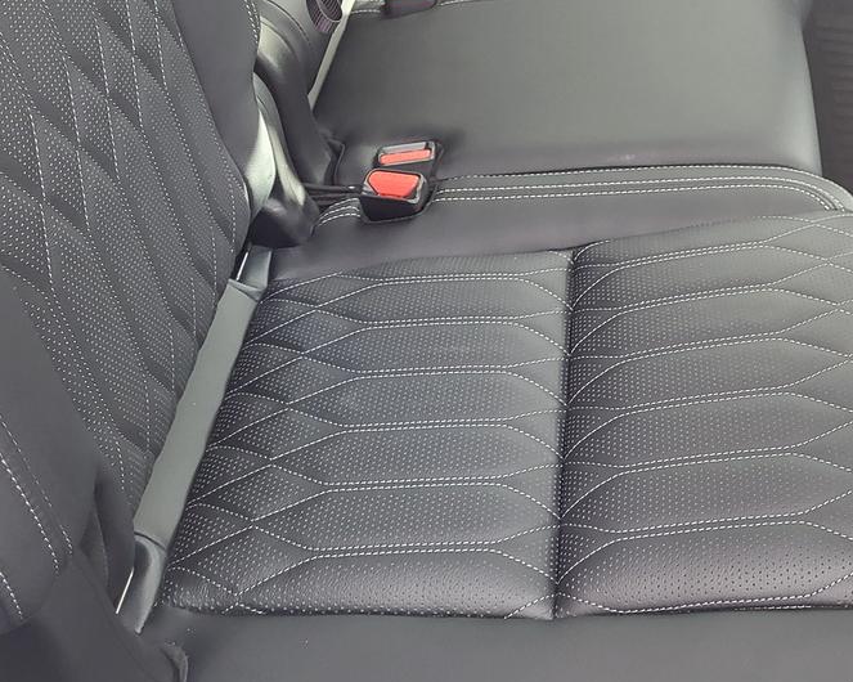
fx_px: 1237
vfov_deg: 29.6
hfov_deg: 37.2
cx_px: 628
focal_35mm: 49
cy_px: 72
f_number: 1.8
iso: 125
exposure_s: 1/120
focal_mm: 5.4
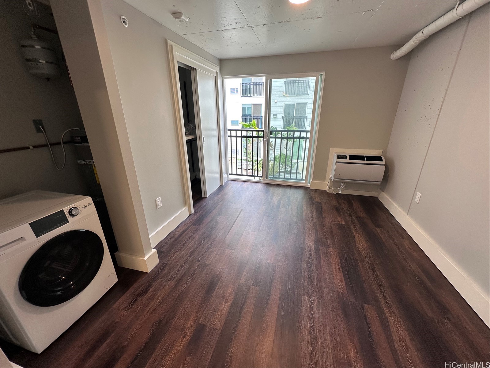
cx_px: 245
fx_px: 198
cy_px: 184
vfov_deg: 85.7
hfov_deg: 102.1
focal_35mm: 14
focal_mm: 2.22
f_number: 2.2
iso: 100
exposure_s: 1/120
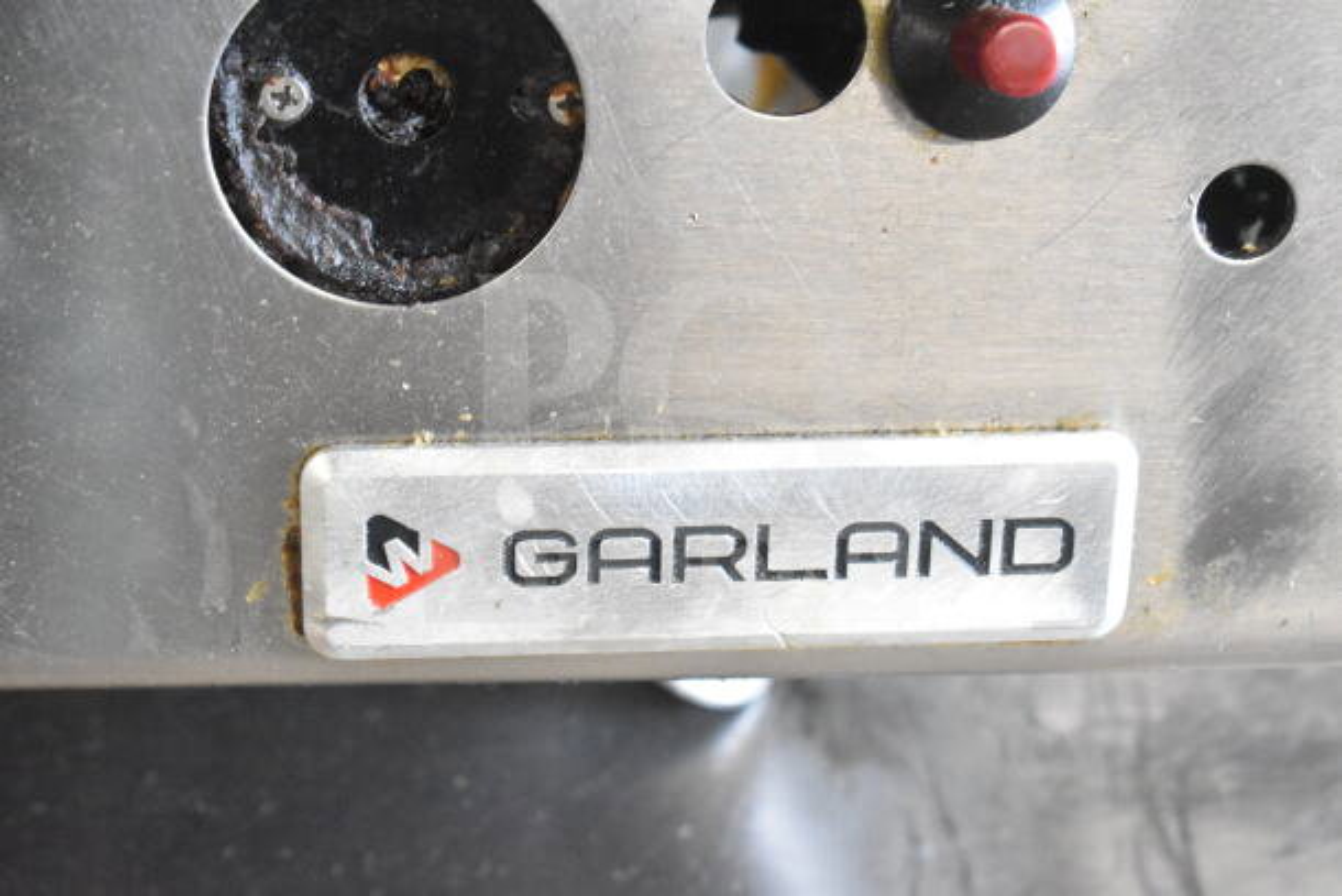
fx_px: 3076
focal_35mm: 82
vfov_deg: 16.6
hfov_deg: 24.6
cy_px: 448
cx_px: 671
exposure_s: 1/100
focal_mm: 55
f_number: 5.6
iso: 9000
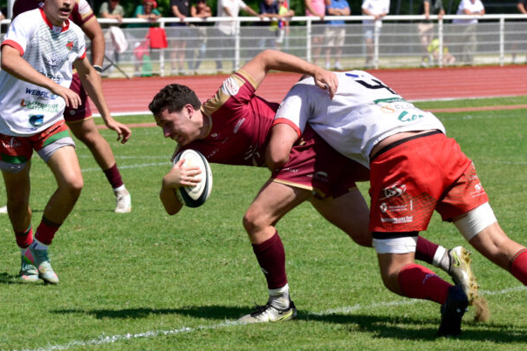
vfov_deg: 10.2
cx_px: 298
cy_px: 167
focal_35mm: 135
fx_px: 1977
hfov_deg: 15.2
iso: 140
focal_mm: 102
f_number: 4.5
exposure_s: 1/1250
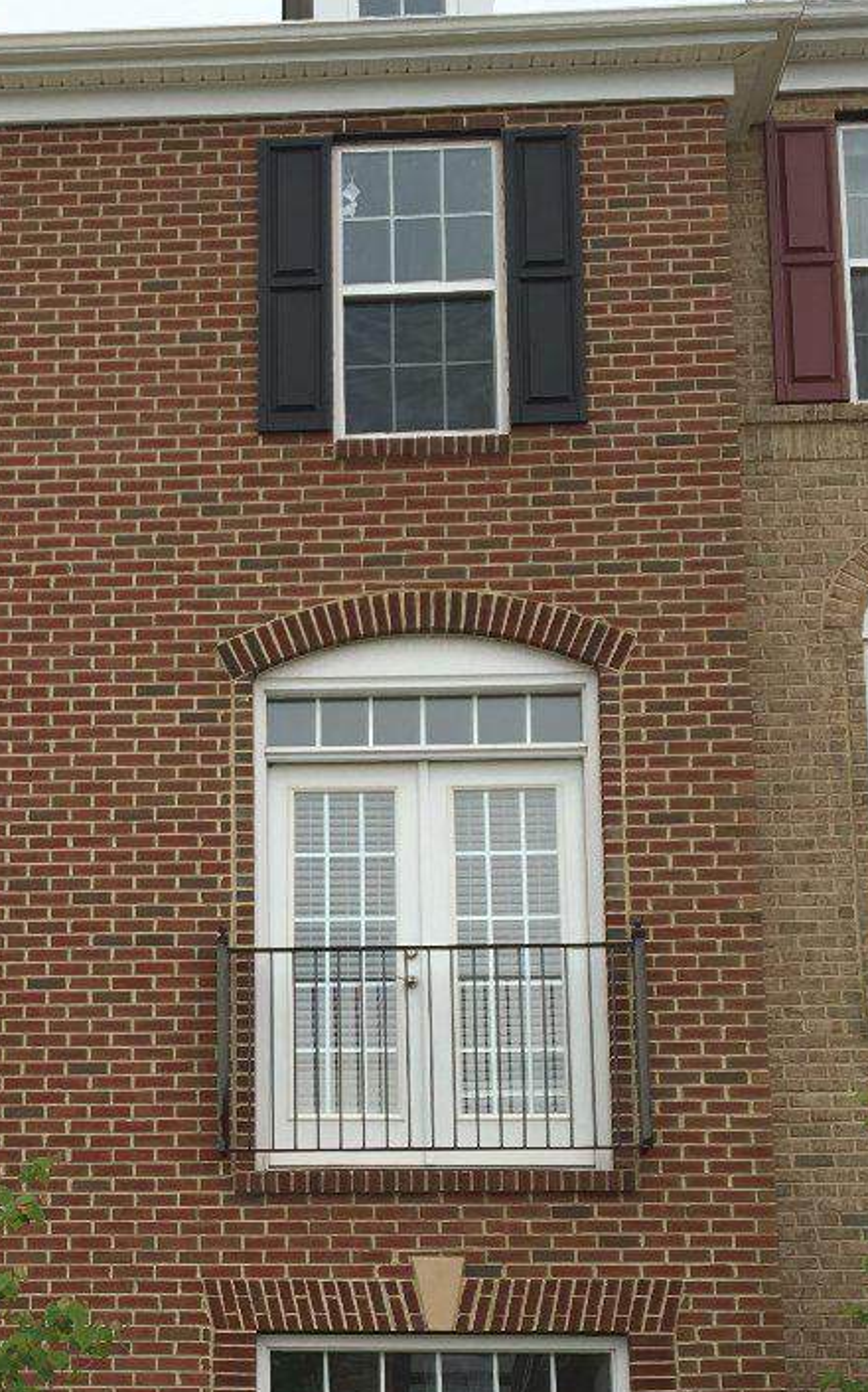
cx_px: 71
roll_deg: -1.7
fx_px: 2538
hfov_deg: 19.0
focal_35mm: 67
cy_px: 1039
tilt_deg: +13.4
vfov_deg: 30.2
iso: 25
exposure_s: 1/331
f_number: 2.2
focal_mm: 4.15
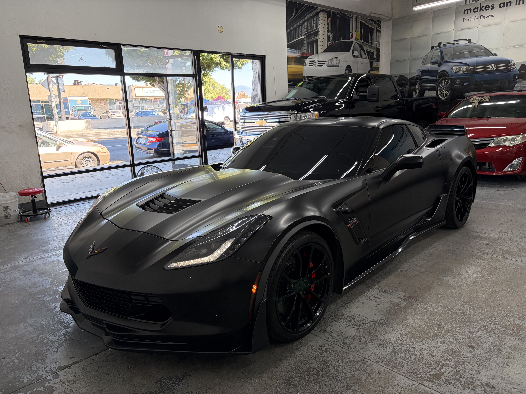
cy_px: 197
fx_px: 395
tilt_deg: -13.2
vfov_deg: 53.1
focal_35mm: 26
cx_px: 263
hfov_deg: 67.3
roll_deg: +1.2
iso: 100
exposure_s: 1/160
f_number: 1.6
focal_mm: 5.96
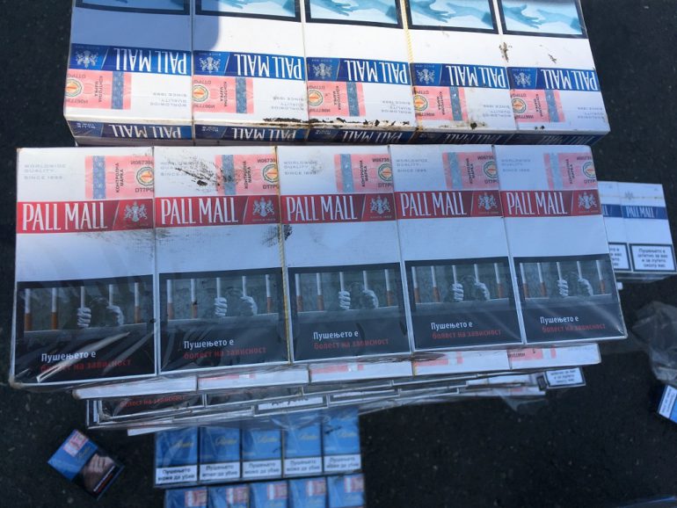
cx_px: 338
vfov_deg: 48.3
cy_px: 254
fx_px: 567
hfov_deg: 61.6
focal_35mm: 29
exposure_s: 1/2331
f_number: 2.2
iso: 25
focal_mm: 4.15
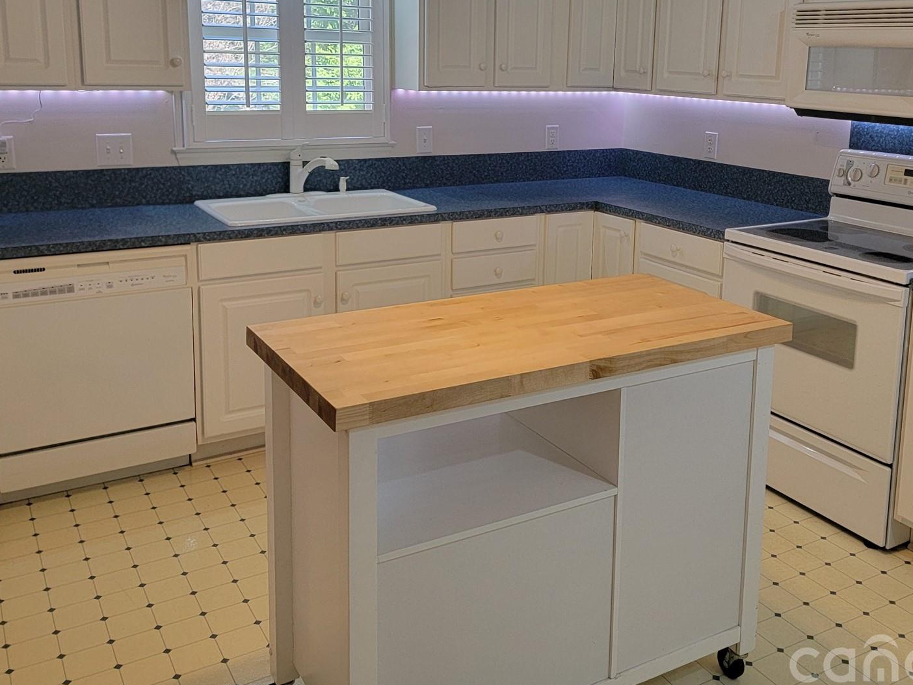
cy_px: 215
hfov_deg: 52.5
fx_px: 923
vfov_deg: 40.1
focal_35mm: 35
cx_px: 515
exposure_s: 1/120
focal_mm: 6.7
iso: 250
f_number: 1.8
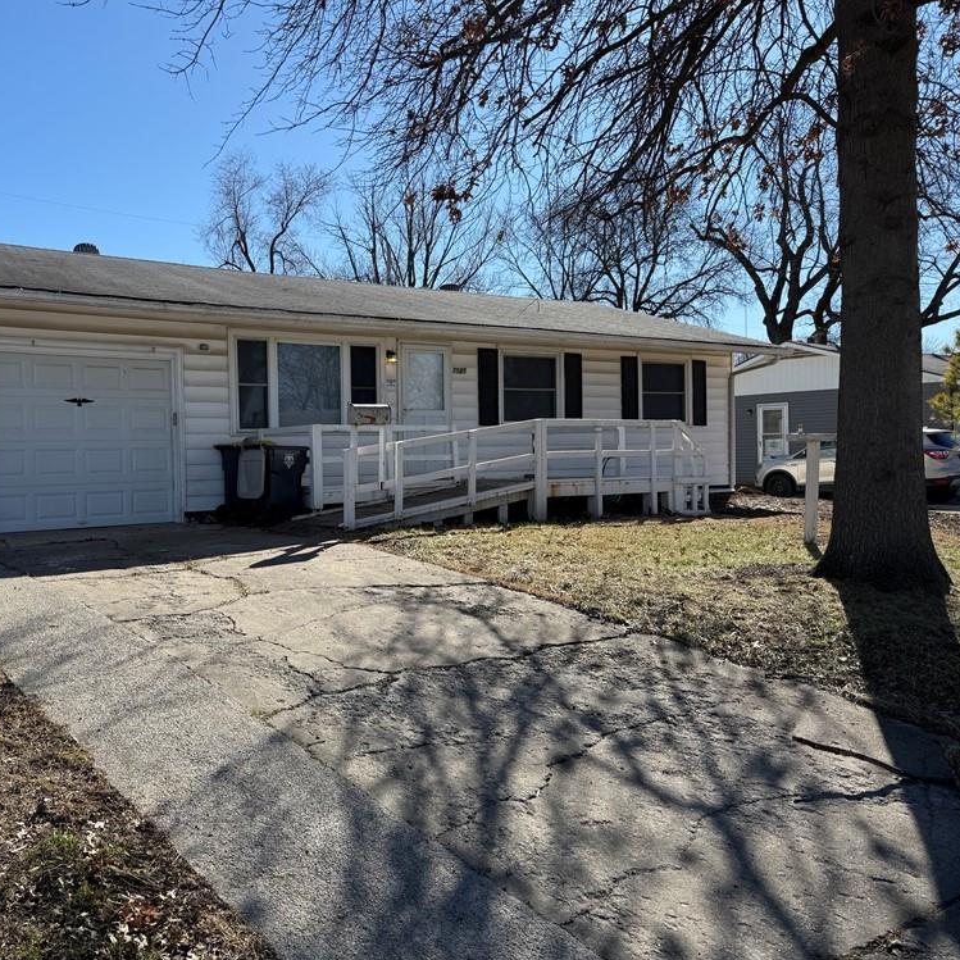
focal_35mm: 29
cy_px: 470
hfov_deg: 54.4
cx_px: 313
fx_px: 910
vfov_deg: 55.6
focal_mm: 6.76
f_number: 1.78
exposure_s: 1/3759
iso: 80
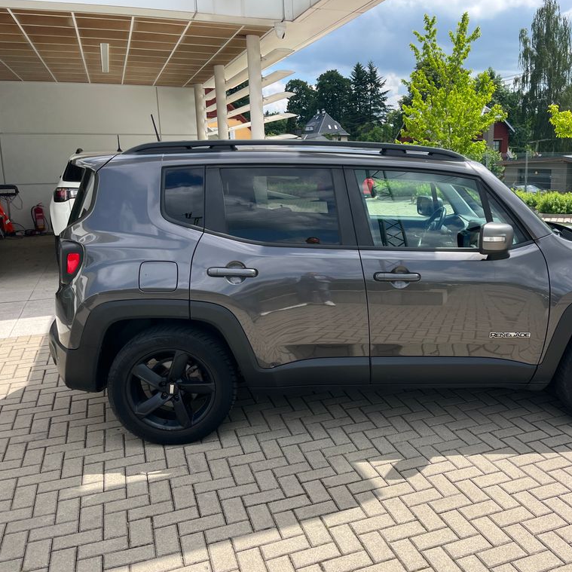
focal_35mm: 31
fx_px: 580
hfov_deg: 51.7
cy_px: 284
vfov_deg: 52.5
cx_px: 374
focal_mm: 5.1
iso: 50
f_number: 1.6
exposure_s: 1/1832
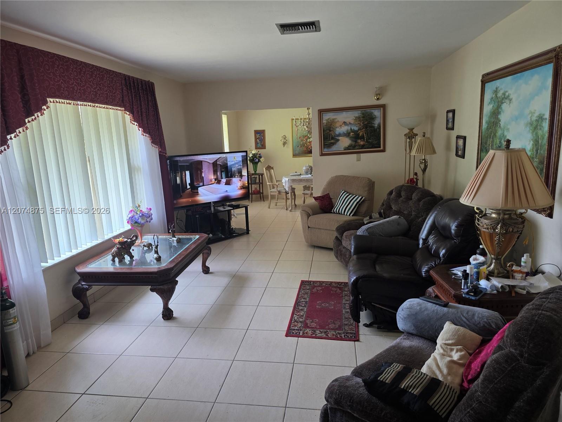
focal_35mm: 23
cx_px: 281
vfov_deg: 58.9
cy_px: 211
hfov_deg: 73.9
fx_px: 373
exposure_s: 1/53.3
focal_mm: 6.3
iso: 100
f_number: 1.7
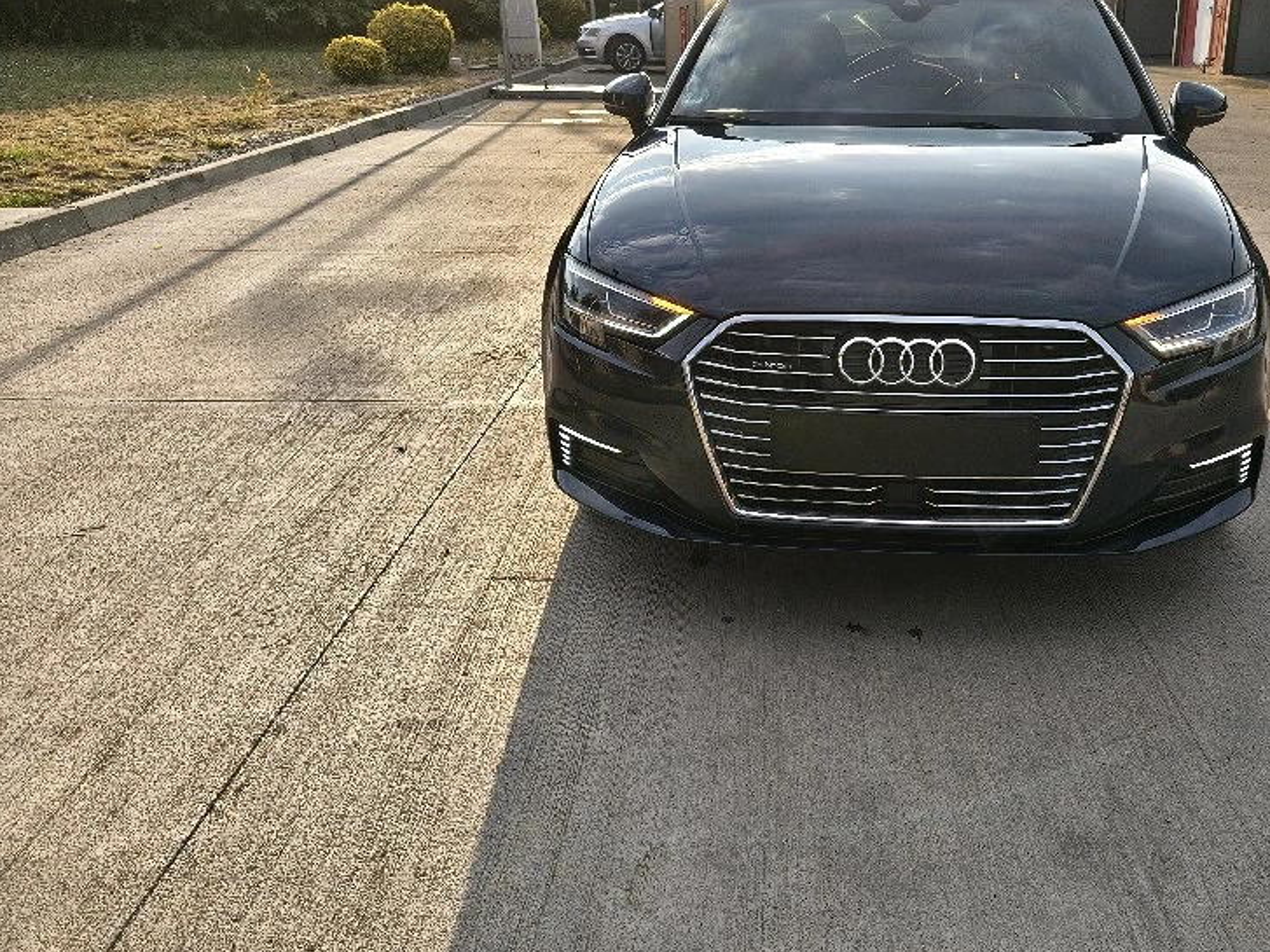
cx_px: 868
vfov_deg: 42.9
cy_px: 428
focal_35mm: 33
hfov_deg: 54.0
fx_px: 1211
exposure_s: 1/500
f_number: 1.8
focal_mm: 5.56
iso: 100
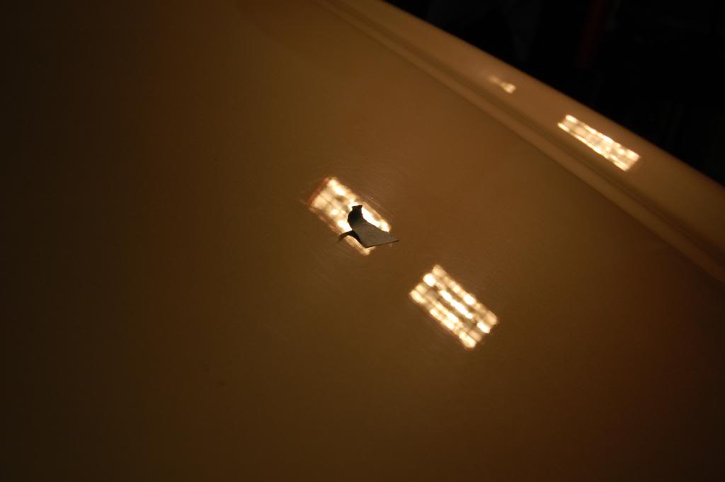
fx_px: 905
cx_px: 362
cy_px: 241
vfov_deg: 29.8
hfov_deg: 43.6
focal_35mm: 45
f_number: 6.3
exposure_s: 1/160
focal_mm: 30
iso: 200
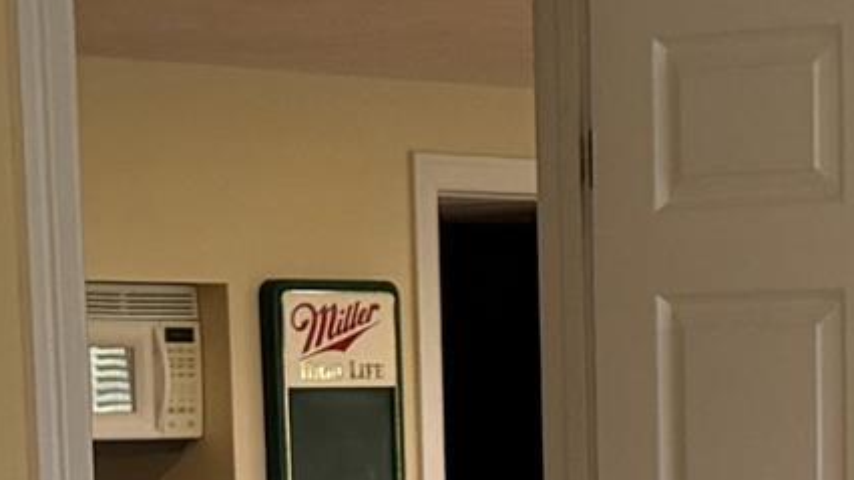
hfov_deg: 11.3
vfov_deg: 6.2
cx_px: 727
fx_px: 4280
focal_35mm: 189
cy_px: 1058
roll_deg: +1.7
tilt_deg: -7.7
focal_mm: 6.76
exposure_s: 1/120
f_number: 1.78
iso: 200
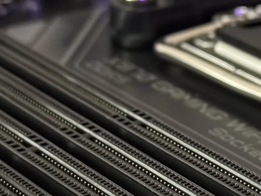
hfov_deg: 11.0
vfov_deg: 8.2
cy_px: 116
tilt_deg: -21.3
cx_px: 161
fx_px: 1357
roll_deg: -0.3
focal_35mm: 180
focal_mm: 6.76
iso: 800
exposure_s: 1/23
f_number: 1.78
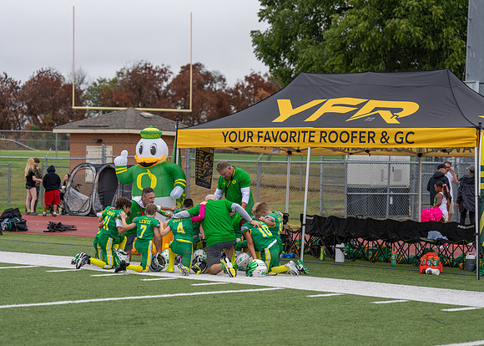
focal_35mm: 99
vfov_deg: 14.4
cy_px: 173
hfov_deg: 20.1
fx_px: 1366
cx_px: 224
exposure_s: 1/2000
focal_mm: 93
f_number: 2.8
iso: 500
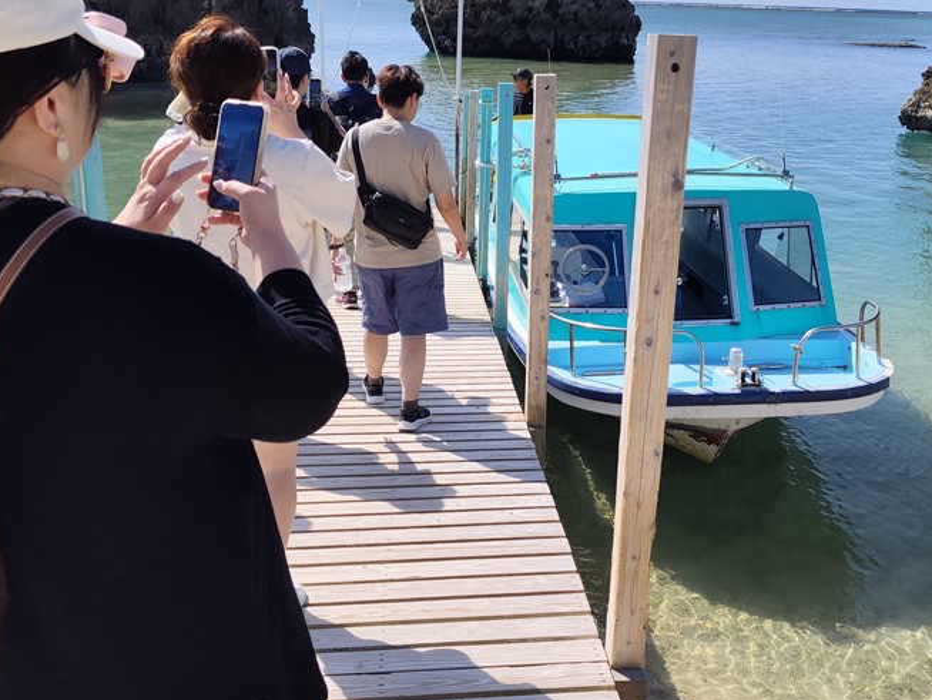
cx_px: 536
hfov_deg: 51.2
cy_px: 297
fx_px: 970
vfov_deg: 39.6
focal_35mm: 36
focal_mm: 6.07
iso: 100
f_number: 1.7
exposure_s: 1/2000
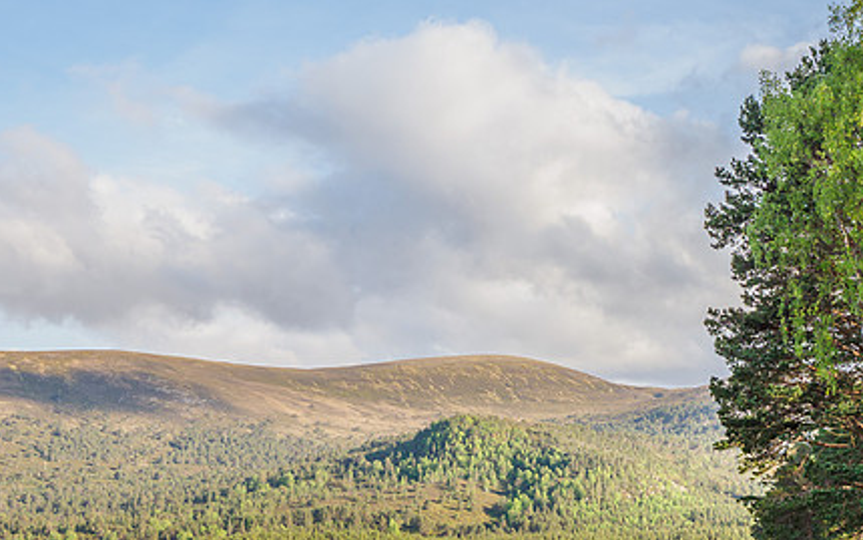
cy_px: 410
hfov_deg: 30.2
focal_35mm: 66
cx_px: 706
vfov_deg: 19.6
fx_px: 1553
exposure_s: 1/100
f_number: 7.1
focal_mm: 18
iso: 200
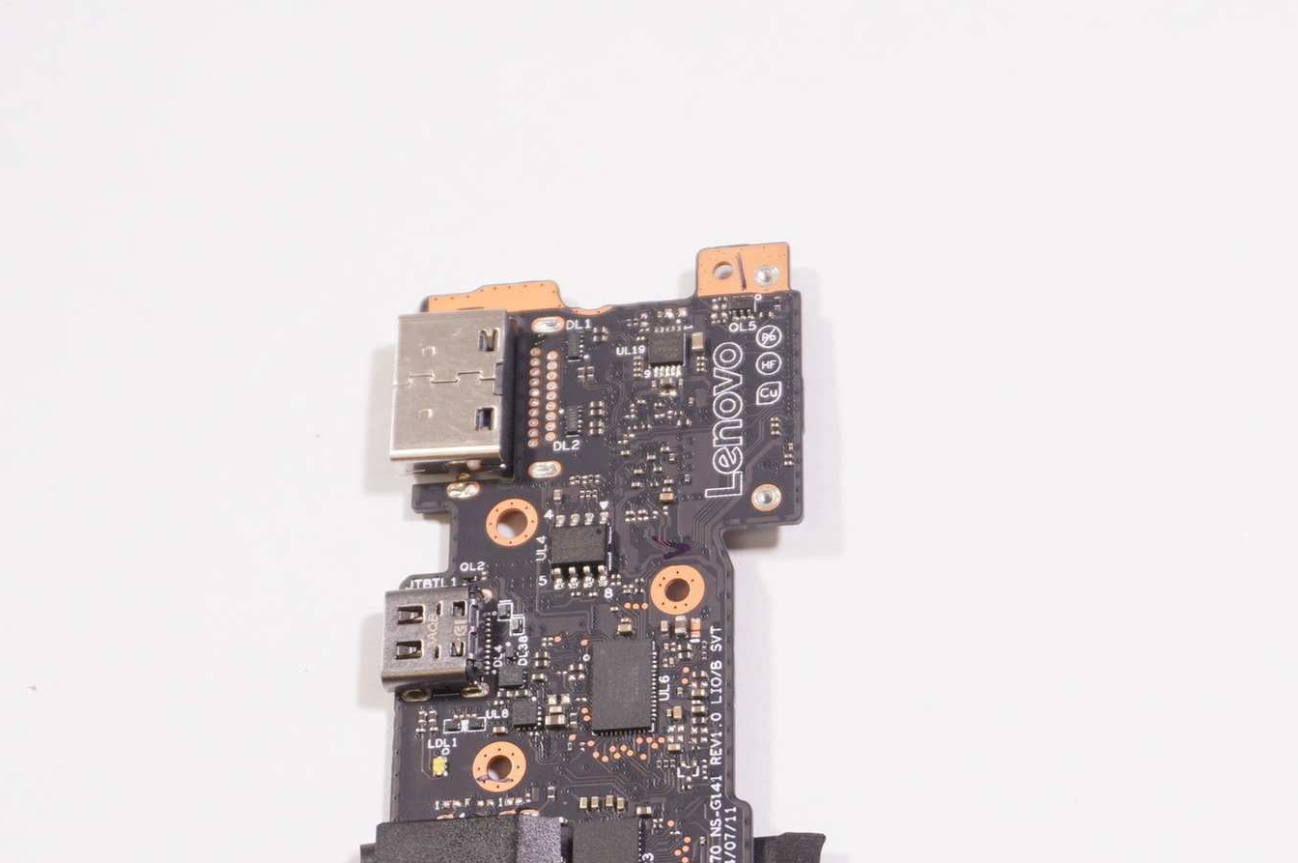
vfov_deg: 16.6
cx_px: 988
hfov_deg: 24.8
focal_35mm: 81
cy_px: 771
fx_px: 2915
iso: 320
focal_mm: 29
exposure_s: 1/60
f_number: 5.6
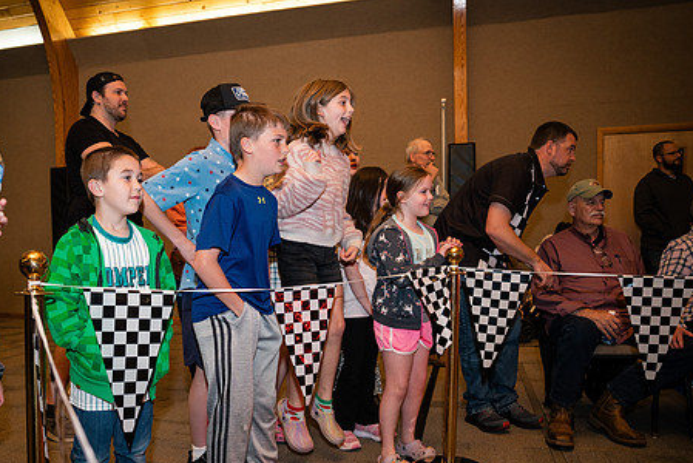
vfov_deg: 42.1
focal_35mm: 31
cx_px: 282
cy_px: 286
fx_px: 597
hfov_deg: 59.8
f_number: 3.2
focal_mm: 24
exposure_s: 1/250
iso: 1000
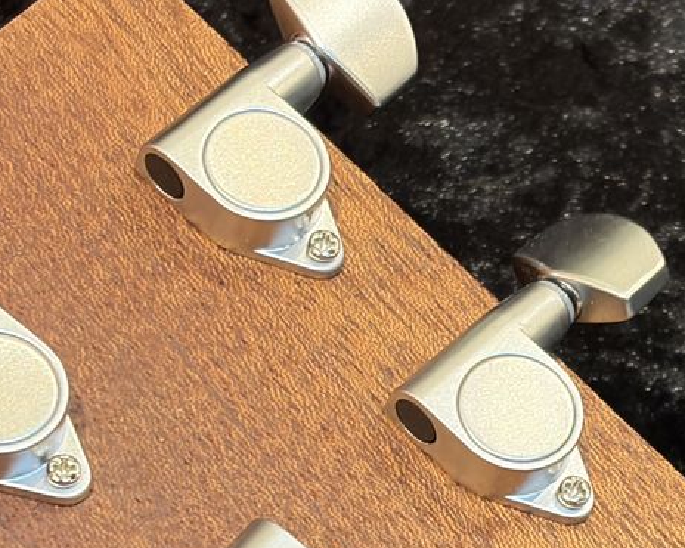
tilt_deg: -54.1
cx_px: 509
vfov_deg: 10.9
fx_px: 2838
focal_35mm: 140
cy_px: 517
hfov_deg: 13.7
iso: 125
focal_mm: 5.96
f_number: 1.6
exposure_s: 1/60
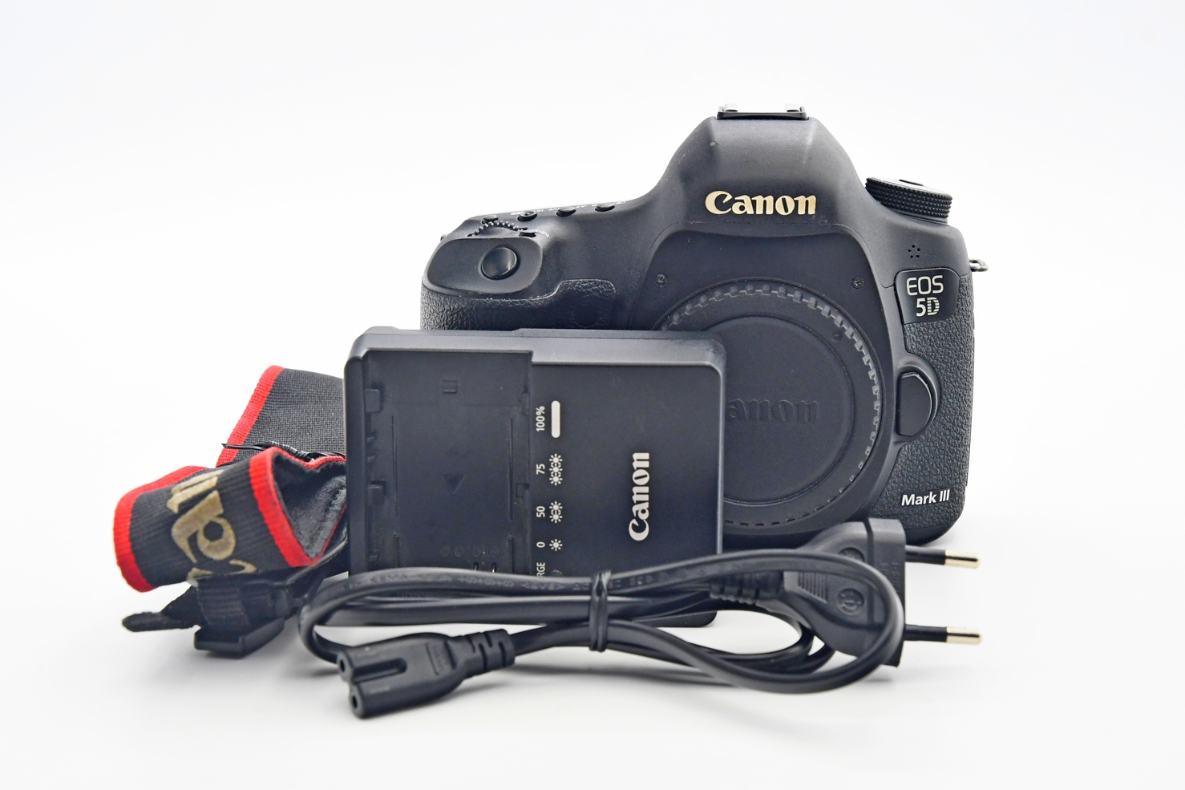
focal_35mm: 67
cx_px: 588
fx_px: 2205
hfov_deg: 30.1
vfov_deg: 20.3
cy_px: 391
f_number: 8
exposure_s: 1/125
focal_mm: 44
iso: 1250
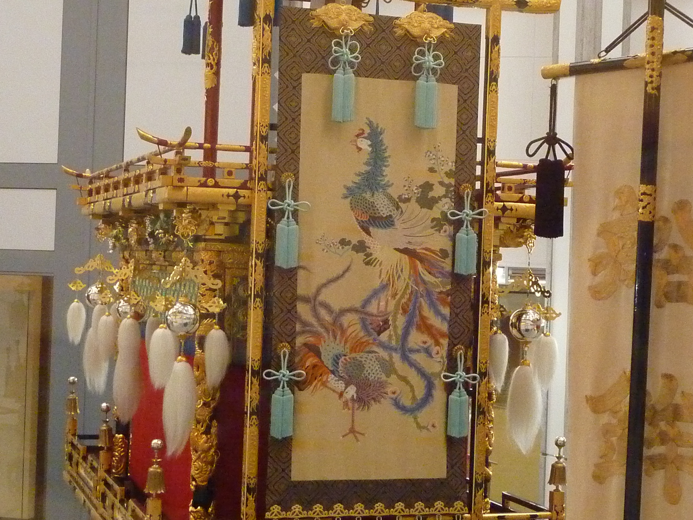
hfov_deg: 29.0
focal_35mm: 67
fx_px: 1341
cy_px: 260
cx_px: 346
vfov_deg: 21.9
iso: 800
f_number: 3.6
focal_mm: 6.1
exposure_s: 1/13
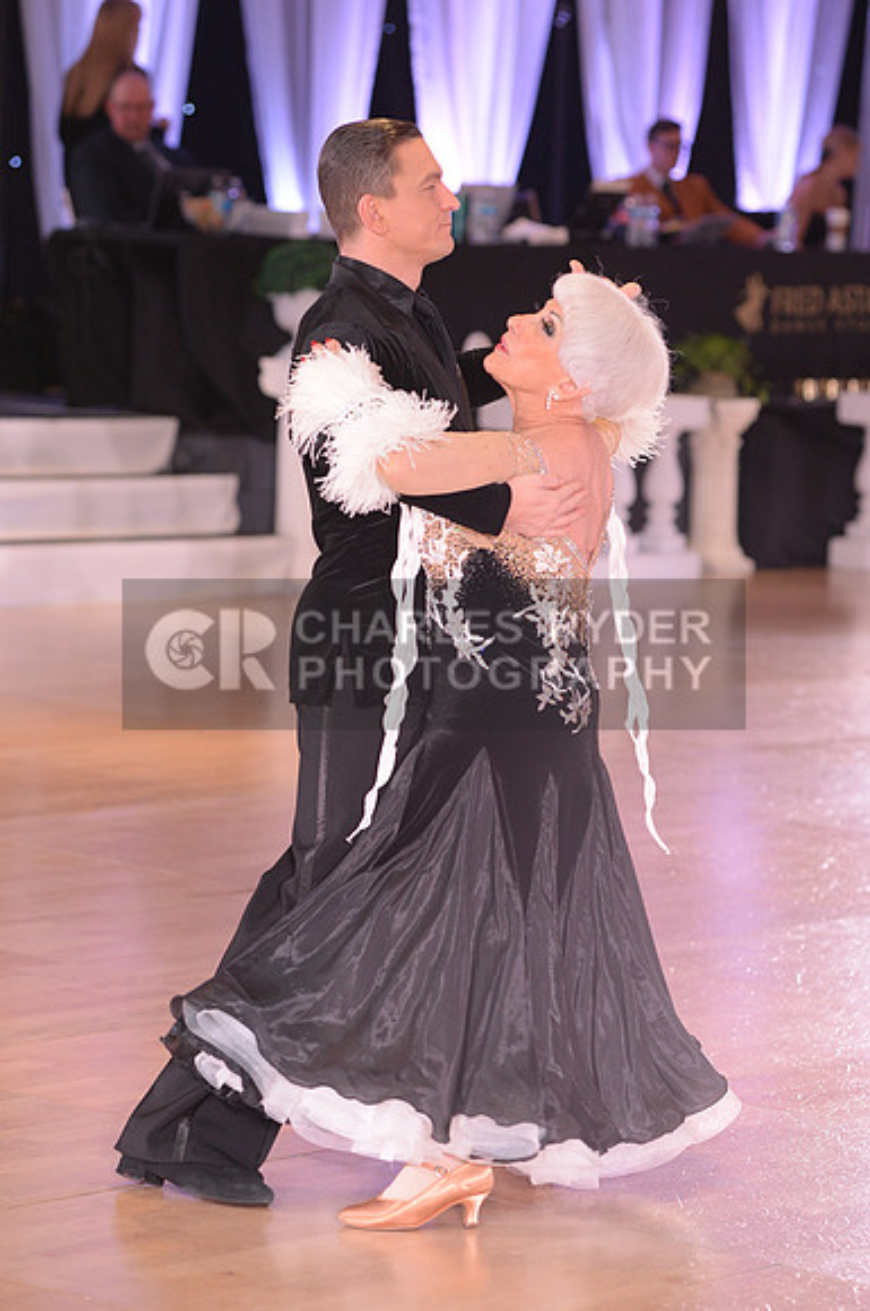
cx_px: 435
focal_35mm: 125
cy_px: 656
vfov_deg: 16.4
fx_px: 4544
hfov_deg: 10.9
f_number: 4.5
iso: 2000
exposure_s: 1/250
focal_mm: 125
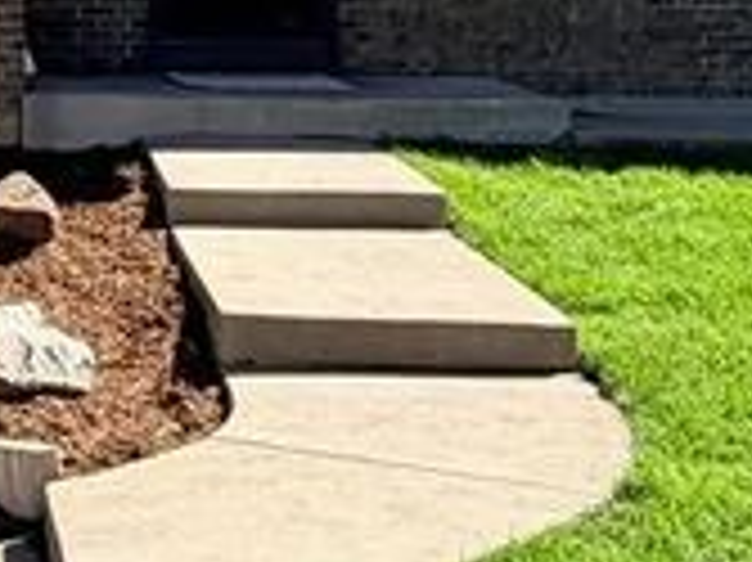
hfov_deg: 20.8
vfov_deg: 16.5
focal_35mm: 86
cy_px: -81
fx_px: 1867
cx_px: -212
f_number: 2.2
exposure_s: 1/770
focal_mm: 2.22
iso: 32
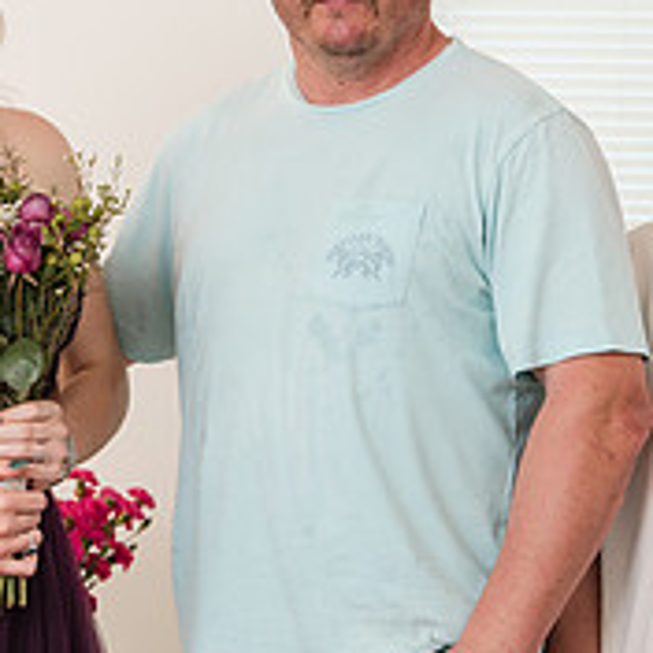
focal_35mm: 140
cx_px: 186
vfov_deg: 12.5
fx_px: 2988
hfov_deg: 12.4
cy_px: 347
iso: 1000
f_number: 3.2
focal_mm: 50
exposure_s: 1/250
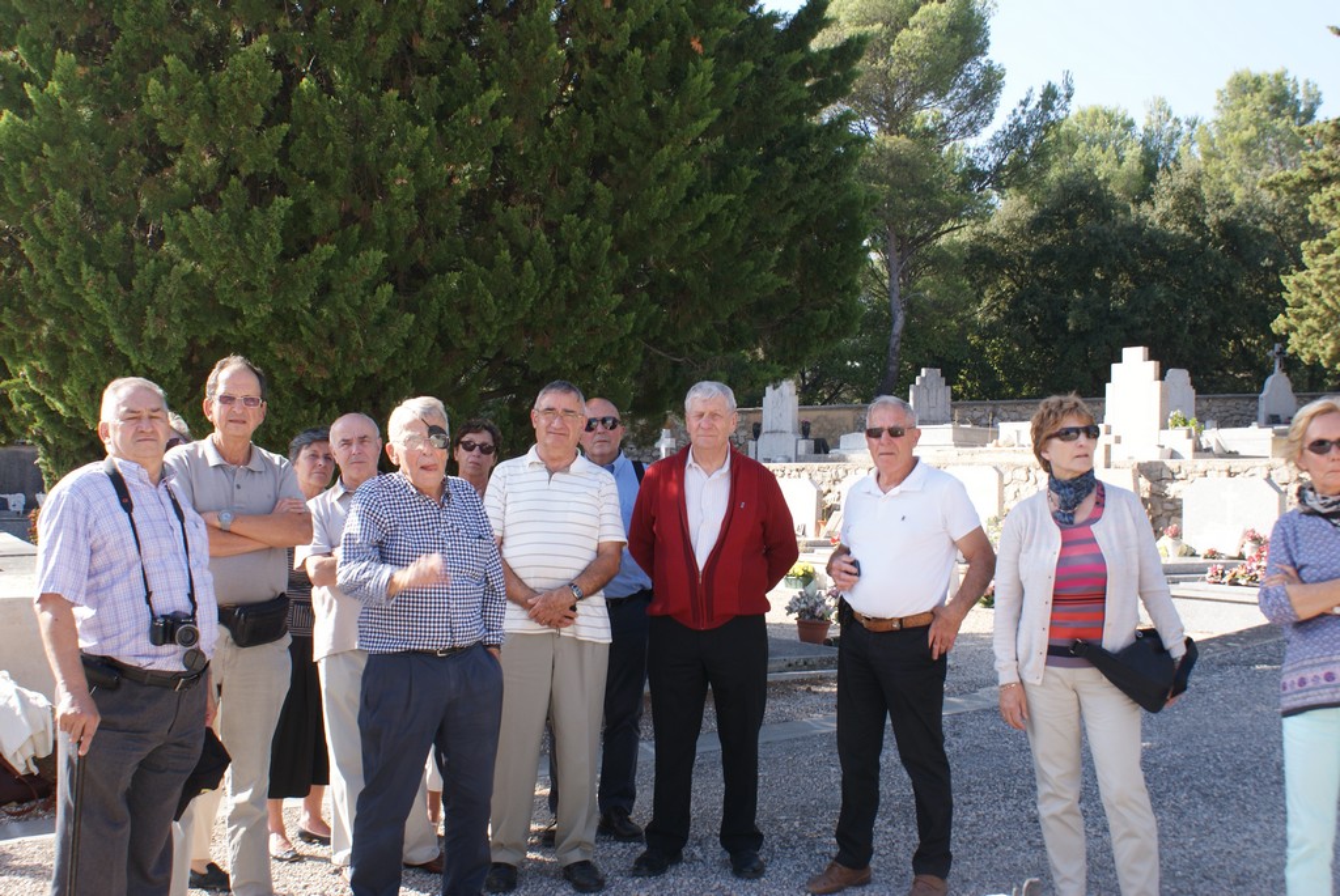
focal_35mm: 42
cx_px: 670
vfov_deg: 32.0
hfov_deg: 46.4
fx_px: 1565
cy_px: 448
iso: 100
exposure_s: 1/60
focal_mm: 28
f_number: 8
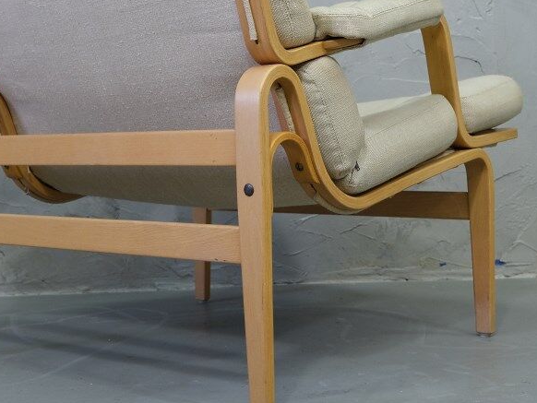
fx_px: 978
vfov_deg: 22.7
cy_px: 43
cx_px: 207
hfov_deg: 30.6
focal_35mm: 63
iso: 640
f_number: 4
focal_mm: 20.2
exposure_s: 1/28
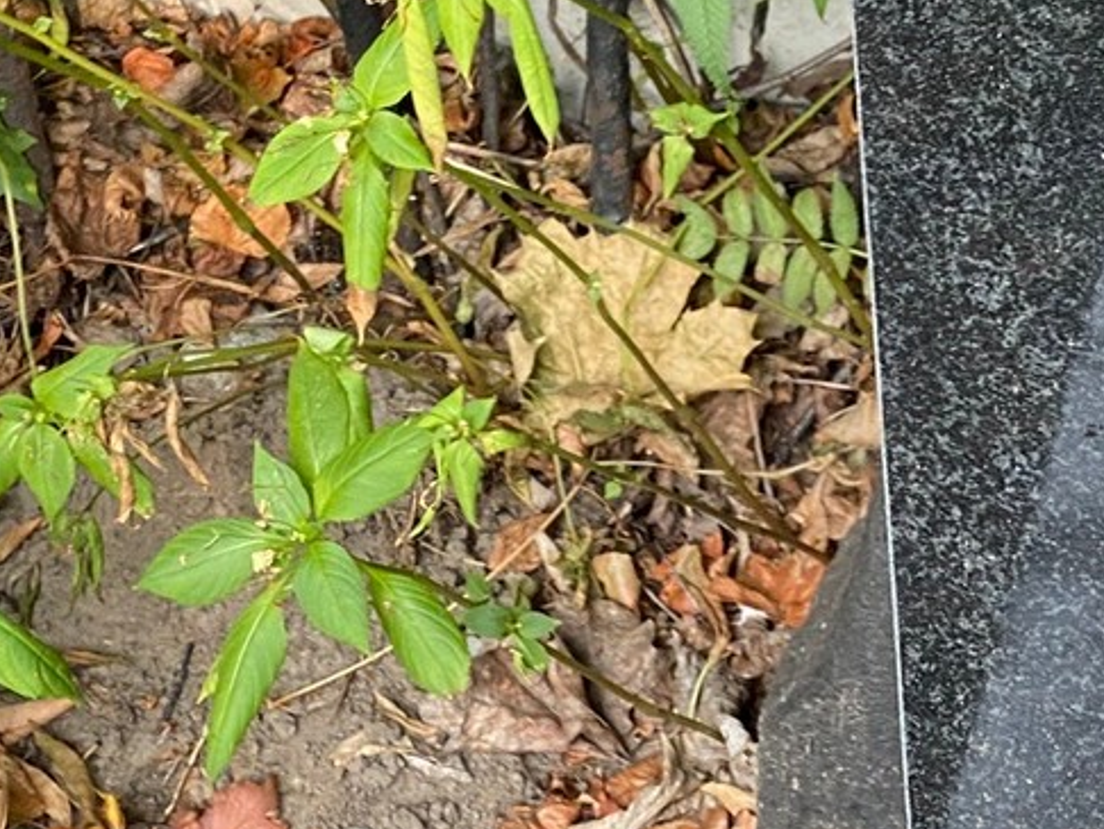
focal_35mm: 154
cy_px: 127
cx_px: 1522
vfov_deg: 9.6
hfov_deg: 12.3
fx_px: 4914
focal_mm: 6
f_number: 2
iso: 80
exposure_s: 1/122
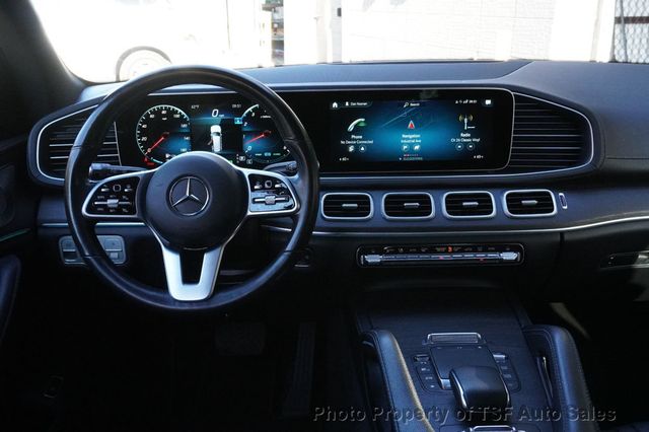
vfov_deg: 36.8
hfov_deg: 53.2
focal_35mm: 36
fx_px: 649
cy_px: 216
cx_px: 324
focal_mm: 24
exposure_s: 1/250
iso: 6400
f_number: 10
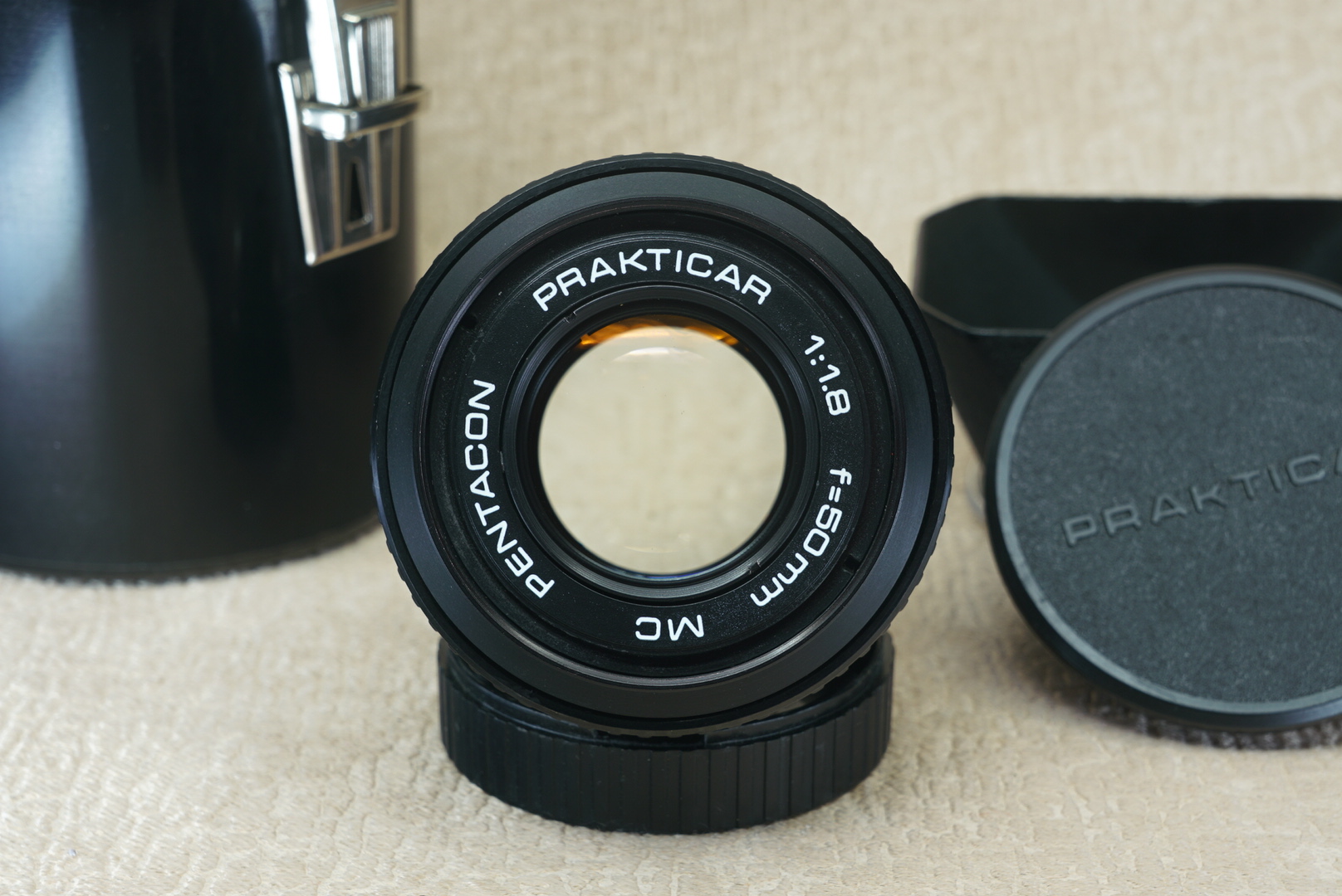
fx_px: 2611
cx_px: 671
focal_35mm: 70
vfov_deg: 19.5
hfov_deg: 28.8
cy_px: 448
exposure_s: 1
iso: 100
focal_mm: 47
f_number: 9
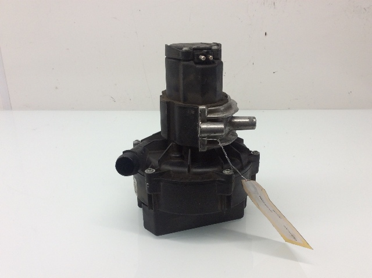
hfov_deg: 56.9
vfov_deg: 44.1
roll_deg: +1.1
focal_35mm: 32
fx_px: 343
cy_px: 139
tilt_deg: -18.9
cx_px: 186
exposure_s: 1/60
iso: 40
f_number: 2.4
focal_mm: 3.3
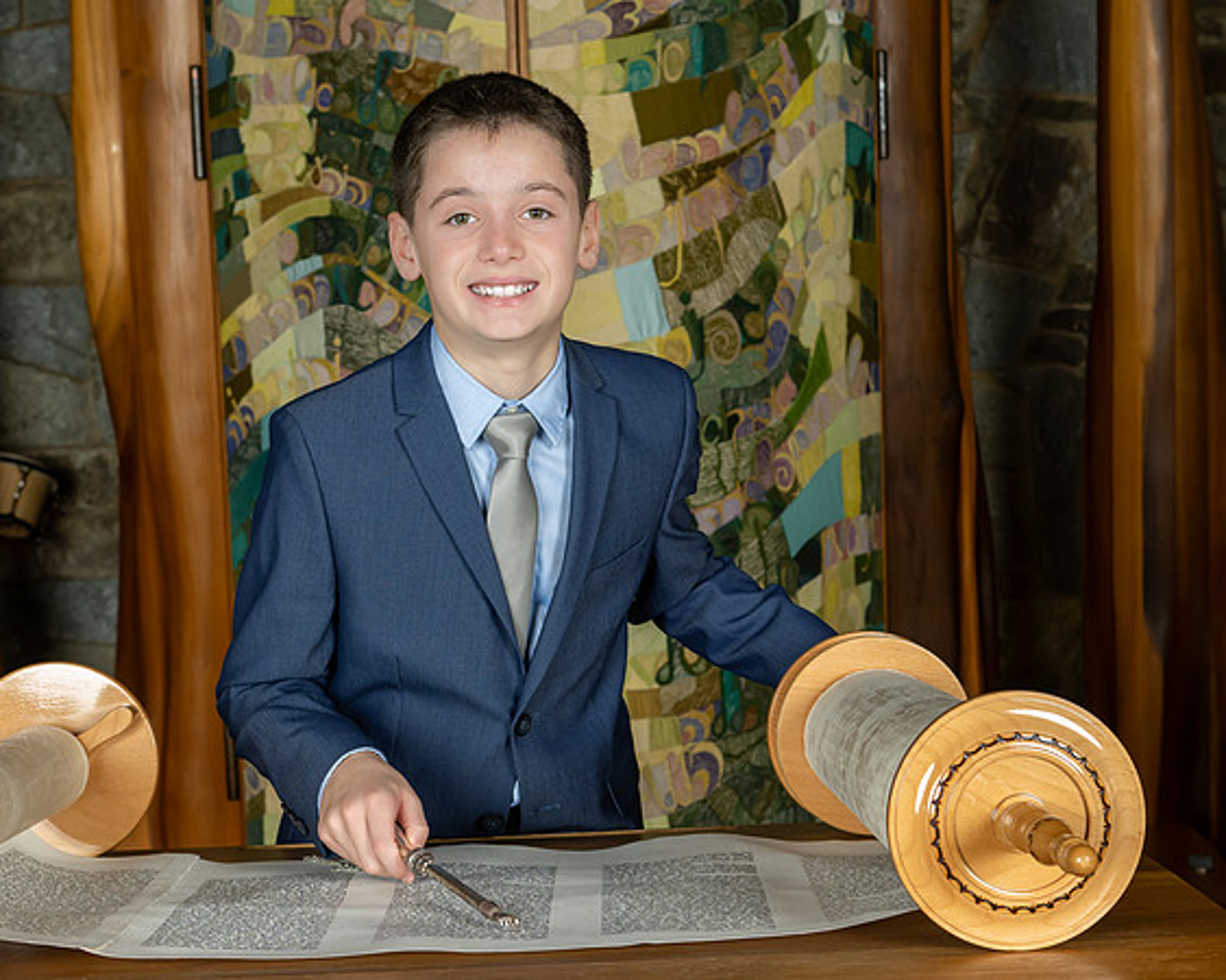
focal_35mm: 67
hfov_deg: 28.2
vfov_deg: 22.7
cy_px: 474
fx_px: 2440
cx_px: 703
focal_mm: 38
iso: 400
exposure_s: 1/200
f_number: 6.3
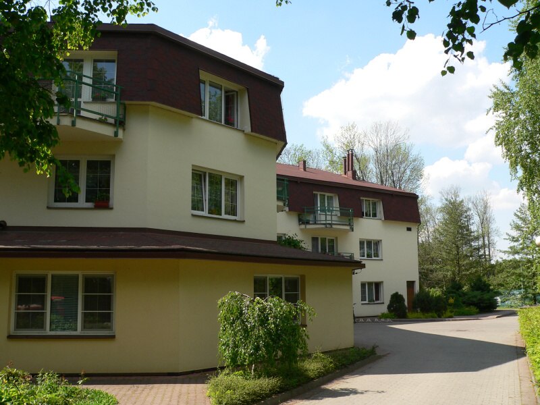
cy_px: 202
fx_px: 577
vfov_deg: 38.7
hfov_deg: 50.1
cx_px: 270
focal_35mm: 37
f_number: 4
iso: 80
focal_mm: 6.2
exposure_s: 1/400
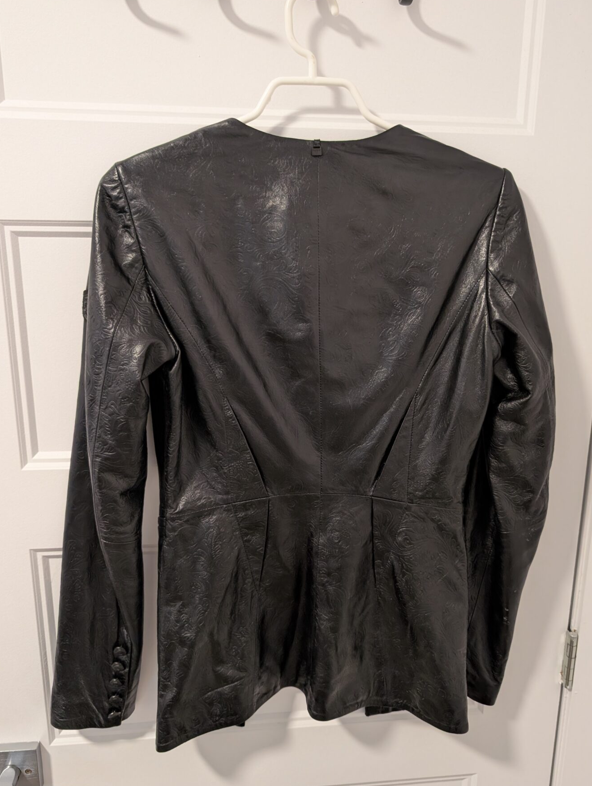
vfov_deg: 63.4
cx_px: 328
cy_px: 388
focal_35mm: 28
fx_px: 637
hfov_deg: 49.8
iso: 757
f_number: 1.68
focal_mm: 6.9
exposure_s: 1/60
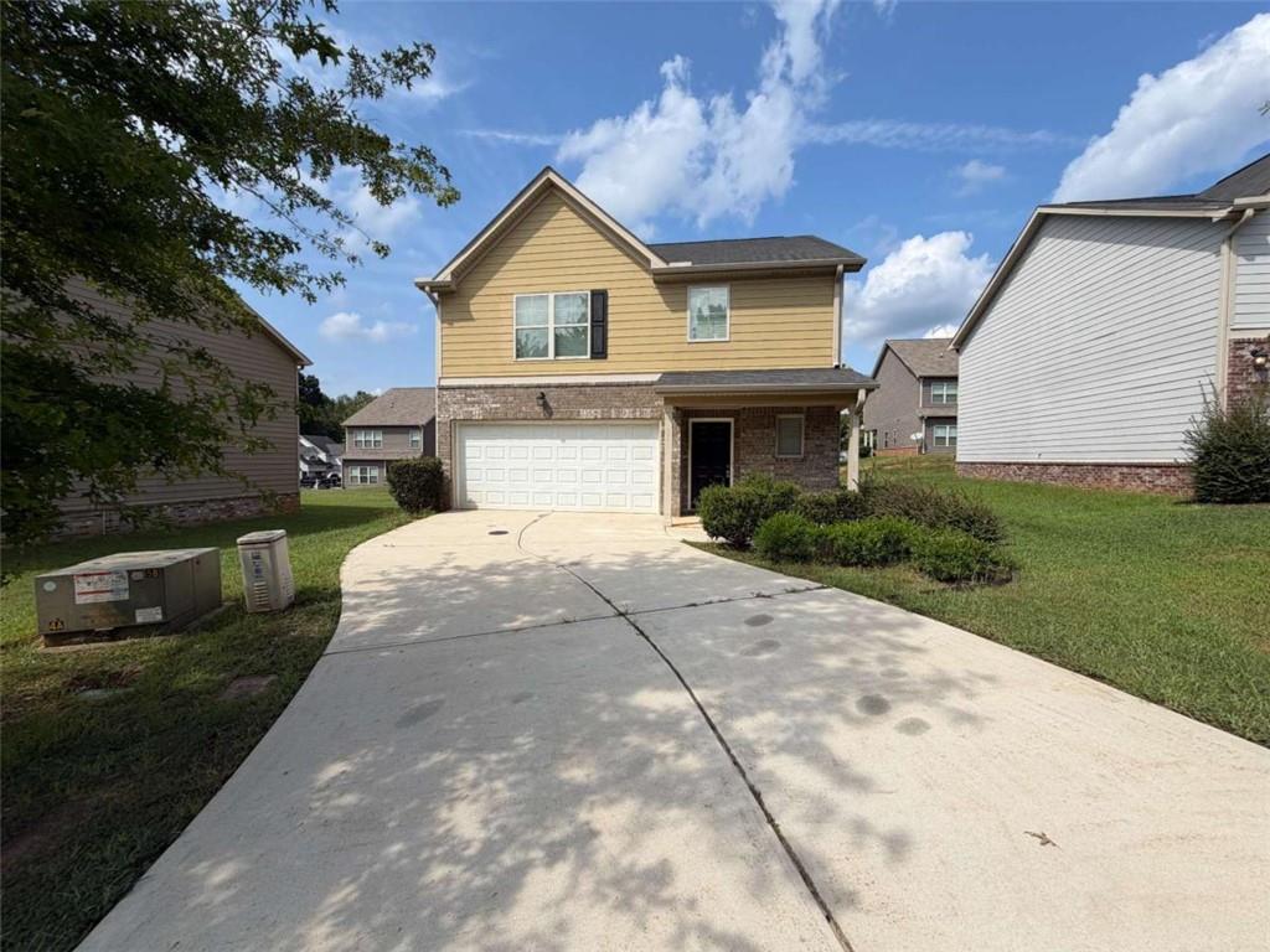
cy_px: 476
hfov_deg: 102.1
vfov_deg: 85.7
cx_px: 635
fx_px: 514
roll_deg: -0.2
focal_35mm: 14
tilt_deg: -0.8
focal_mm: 2.22
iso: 20
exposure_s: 1/799
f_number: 2.2
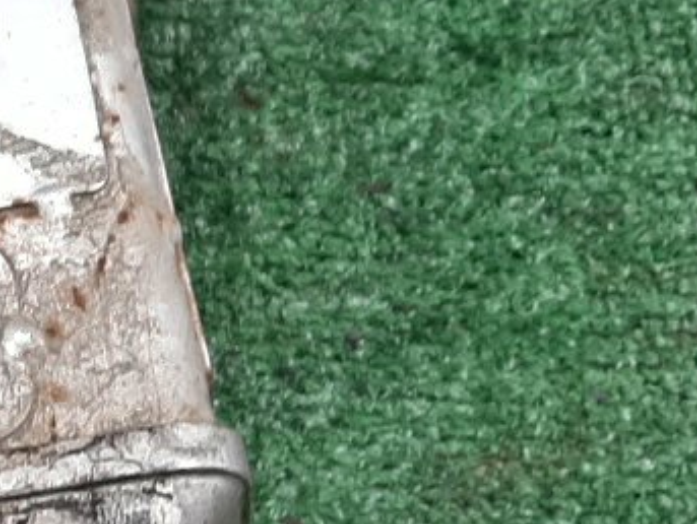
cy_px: 362
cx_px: -280
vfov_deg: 13.6
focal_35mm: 109
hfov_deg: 16.7
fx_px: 2197
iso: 83
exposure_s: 1/50
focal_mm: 3.93
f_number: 1.7
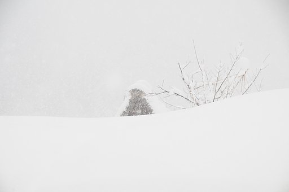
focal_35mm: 105
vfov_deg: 13.0
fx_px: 842
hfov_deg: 19.5
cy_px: 96
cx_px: 144
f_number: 5.6
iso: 200
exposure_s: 1/100
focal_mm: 70
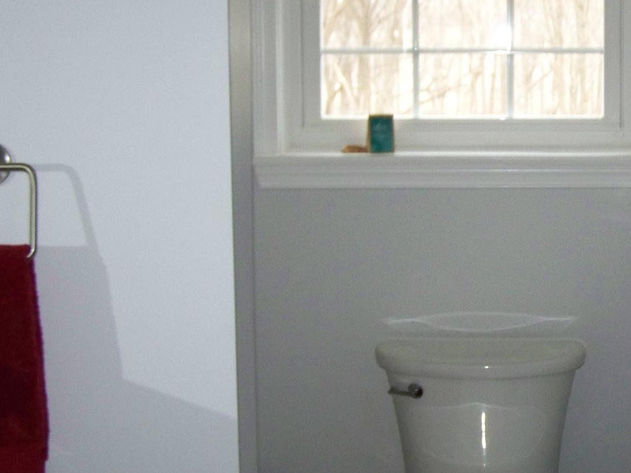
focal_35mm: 76
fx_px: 1385
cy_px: 231
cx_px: 525
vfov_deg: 19.4
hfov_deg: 25.1
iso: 200
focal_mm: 6.3
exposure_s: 1/30
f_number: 2.8
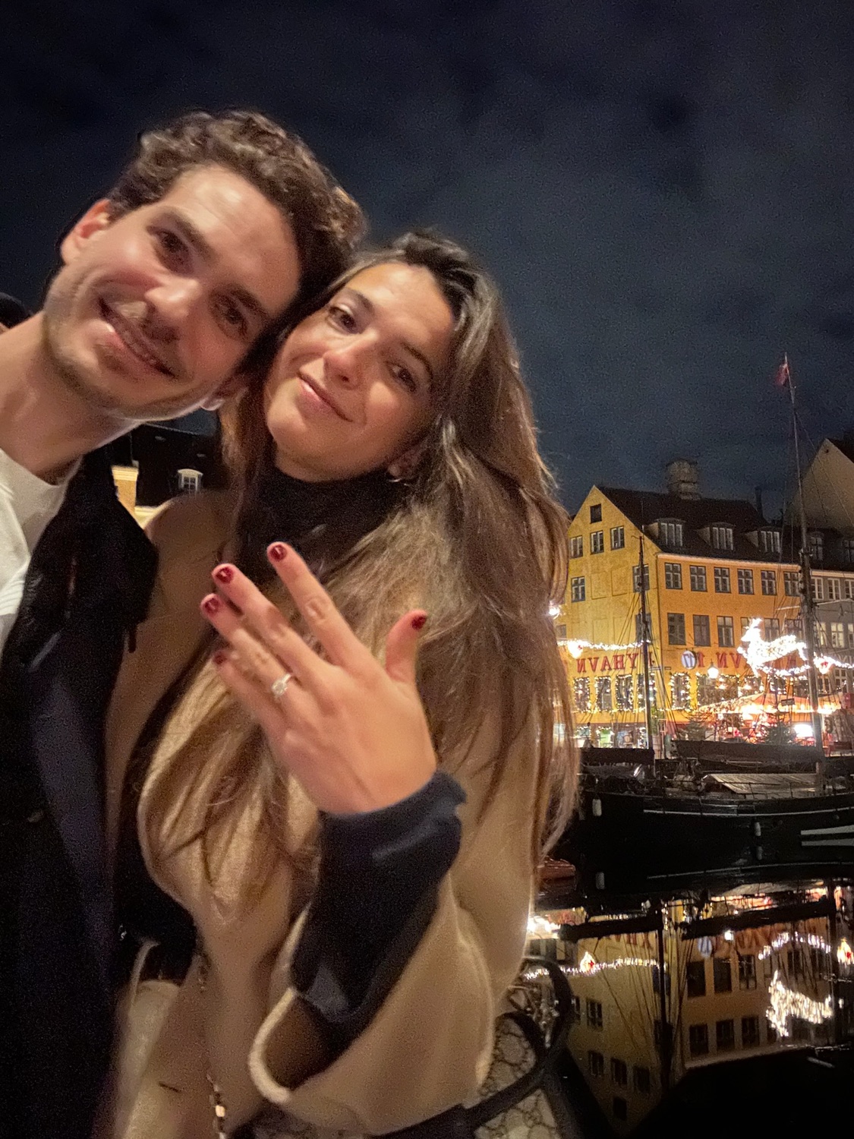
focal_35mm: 30
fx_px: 987
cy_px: 570
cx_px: 427
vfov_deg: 60.0
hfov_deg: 46.8
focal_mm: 2.69
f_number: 1.9
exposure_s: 1/4
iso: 1250
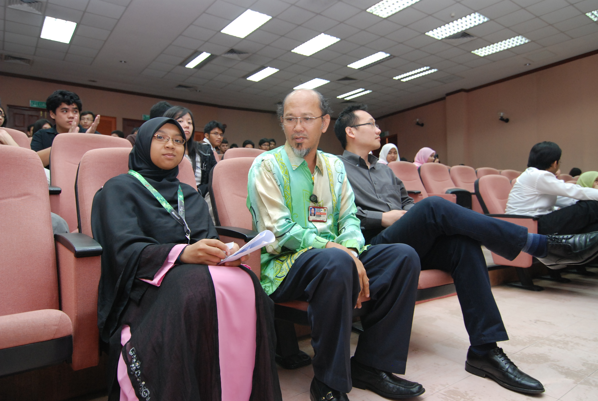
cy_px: 200
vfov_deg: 53.4
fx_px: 399
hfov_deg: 73.6
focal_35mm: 24
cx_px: 299
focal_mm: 16
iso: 640
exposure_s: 1/60
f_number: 4.5
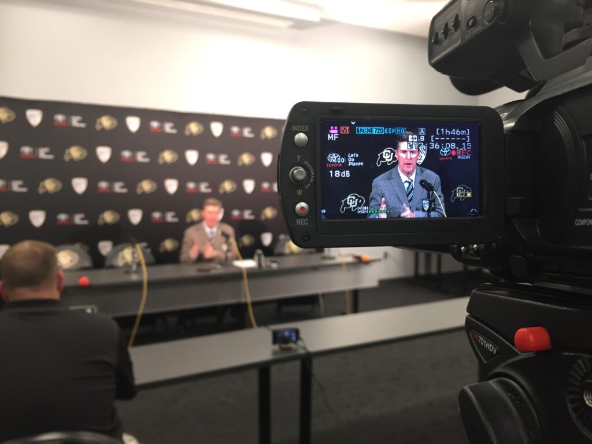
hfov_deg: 61.7
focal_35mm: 29
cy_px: 222
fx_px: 496
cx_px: 296
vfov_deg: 48.2
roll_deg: +0.7
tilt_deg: -4.7
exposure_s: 1/30
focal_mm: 4.15
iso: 80
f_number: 2.2
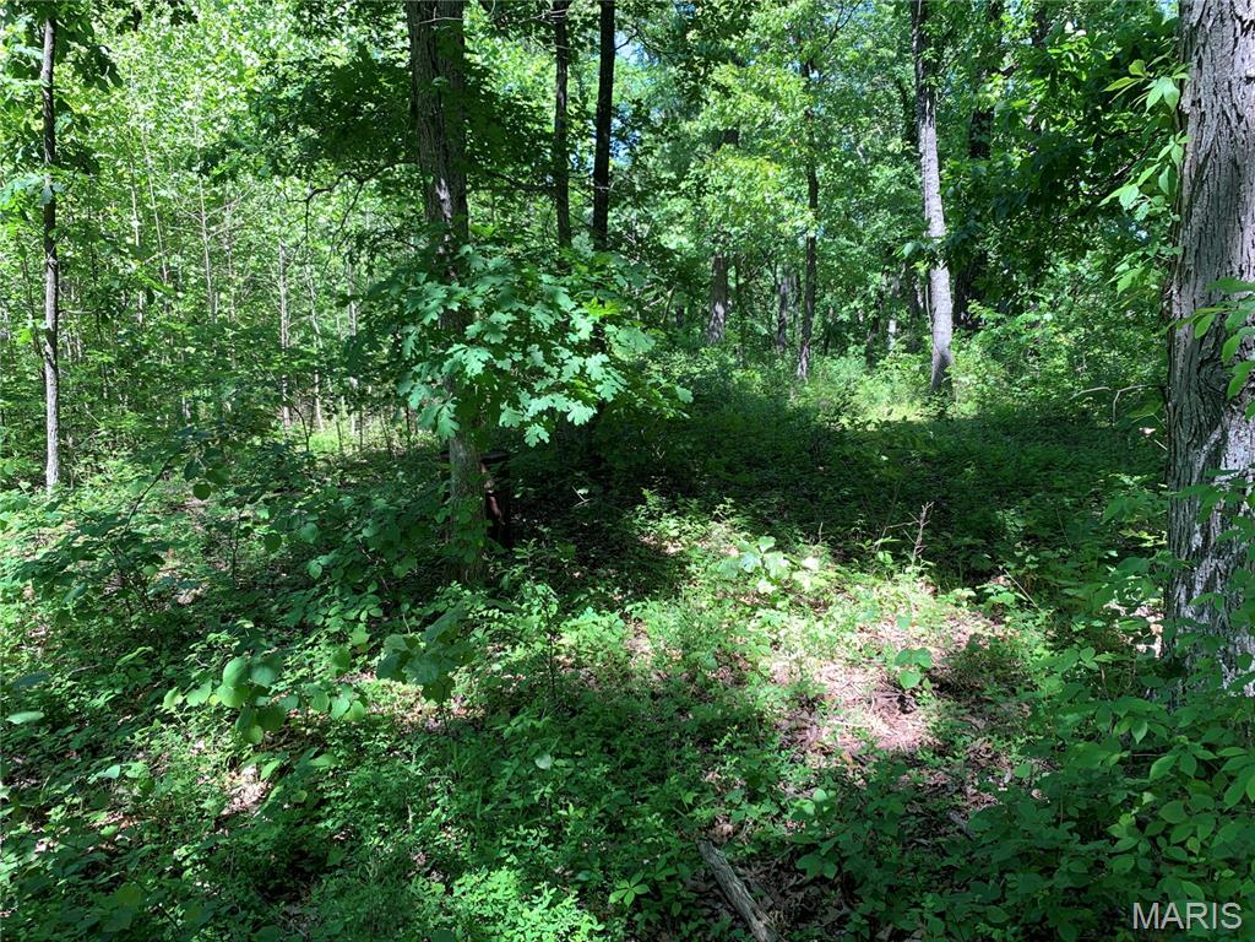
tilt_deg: -4.5
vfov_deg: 53.1
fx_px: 943
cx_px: 628
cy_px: 471
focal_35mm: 26
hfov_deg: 67.3
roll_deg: -0.5
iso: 25
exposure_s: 1/149
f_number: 1.8
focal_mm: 4.25
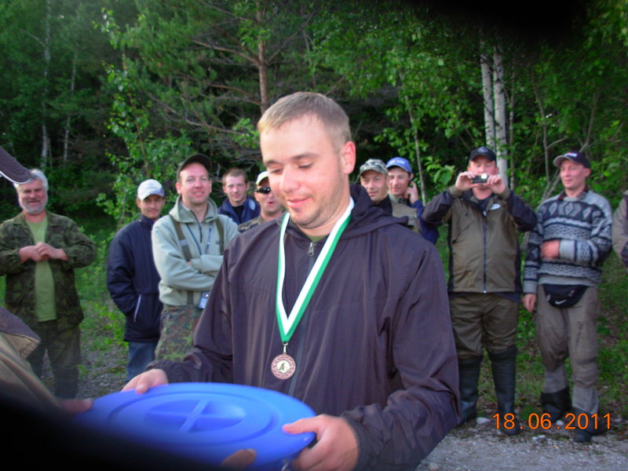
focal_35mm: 38
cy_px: 236
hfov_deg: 49.0
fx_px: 689
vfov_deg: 37.7
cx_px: 314
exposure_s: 1/32
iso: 50
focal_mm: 6.3
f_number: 2.9
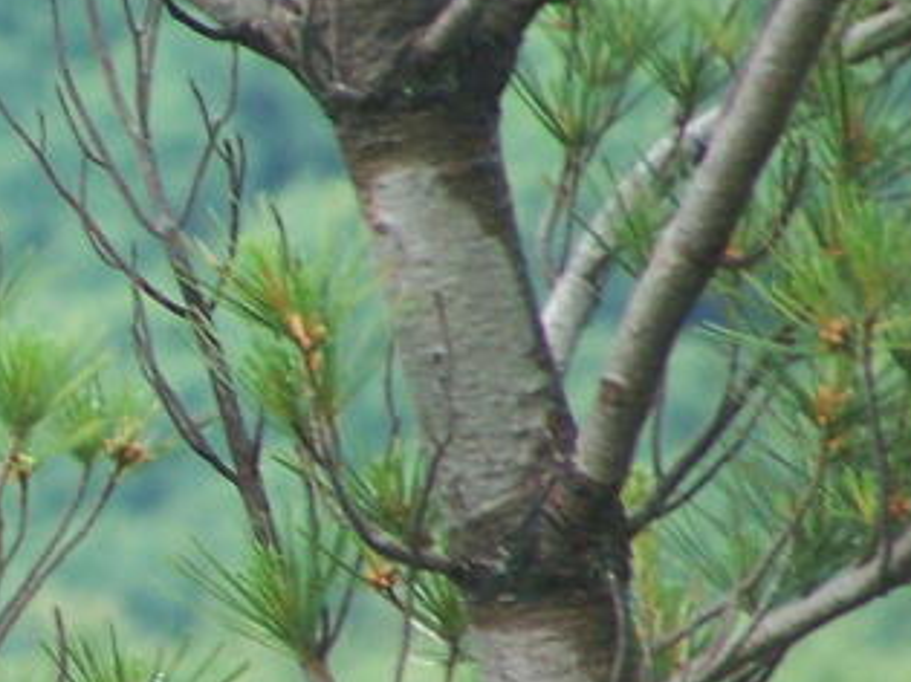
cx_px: -431
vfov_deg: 1.2
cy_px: 416
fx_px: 32516
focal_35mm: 1236
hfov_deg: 1.6
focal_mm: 63
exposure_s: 1/160
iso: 140
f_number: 3.7
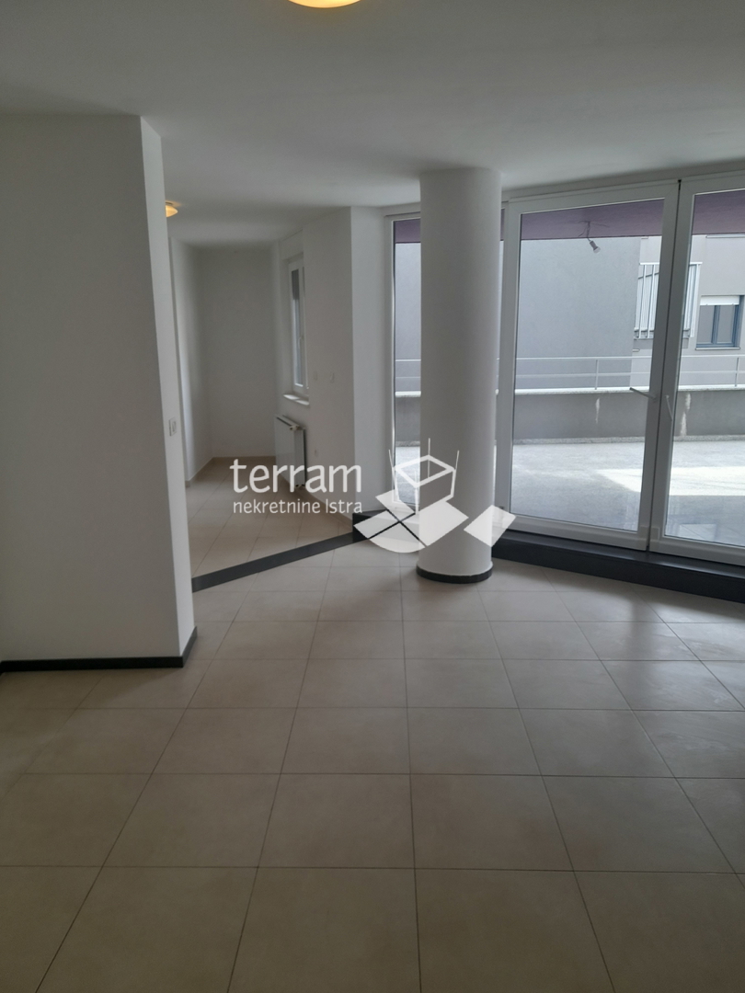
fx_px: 717
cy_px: 496
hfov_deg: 54.9
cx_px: 372
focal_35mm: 25
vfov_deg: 69.4
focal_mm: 4.6
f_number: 2
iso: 32
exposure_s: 1/50
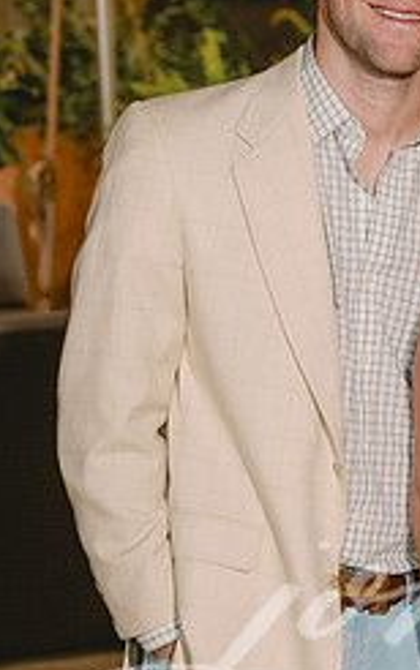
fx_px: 3622
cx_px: 756
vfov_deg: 10.6
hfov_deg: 6.5
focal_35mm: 198
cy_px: 379
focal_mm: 66
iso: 1600
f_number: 4
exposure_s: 1/50
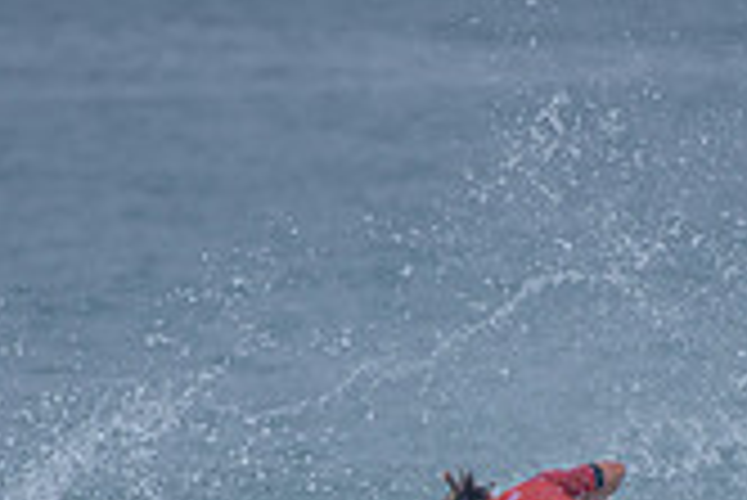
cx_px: 459
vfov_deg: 0.8
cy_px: 615
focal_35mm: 1743
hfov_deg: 1.2
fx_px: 36198
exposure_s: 1/2000
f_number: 5.6
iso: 320
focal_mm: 500
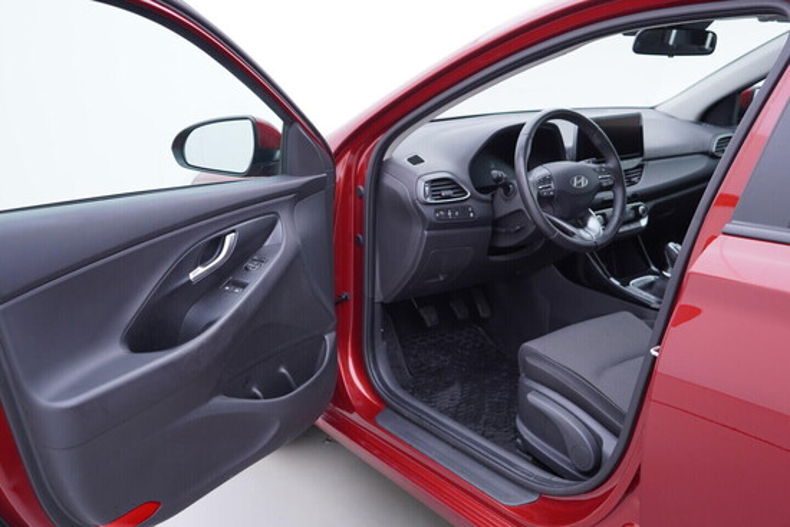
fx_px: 790
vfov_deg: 36.9
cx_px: 395
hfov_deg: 53.1
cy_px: 264
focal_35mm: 36
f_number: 2.8
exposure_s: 1/40
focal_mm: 24
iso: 125
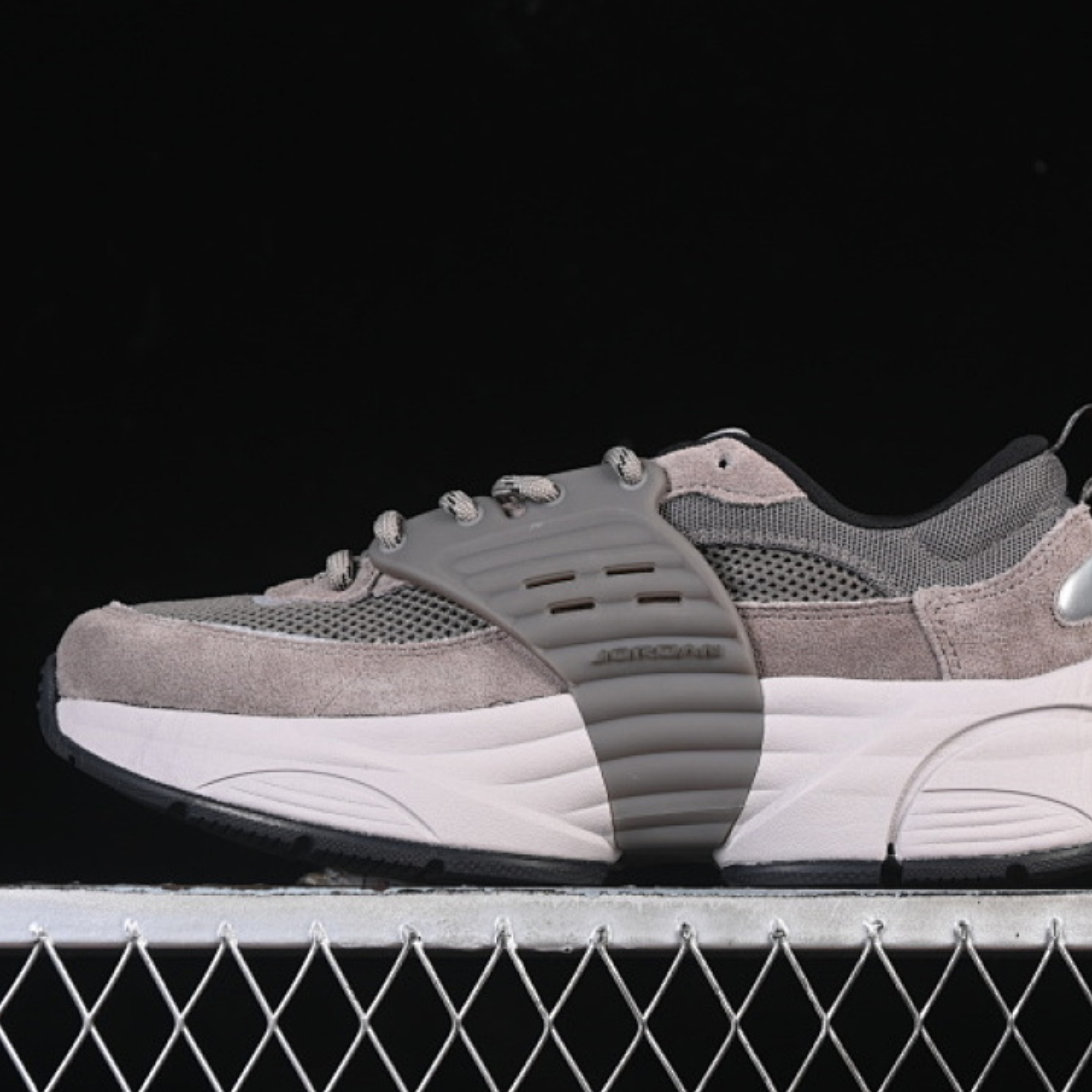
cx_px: 608
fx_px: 3426
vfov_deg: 18.1
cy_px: 547
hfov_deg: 18.1
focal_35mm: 96
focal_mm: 50
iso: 160
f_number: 6.3
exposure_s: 1/60
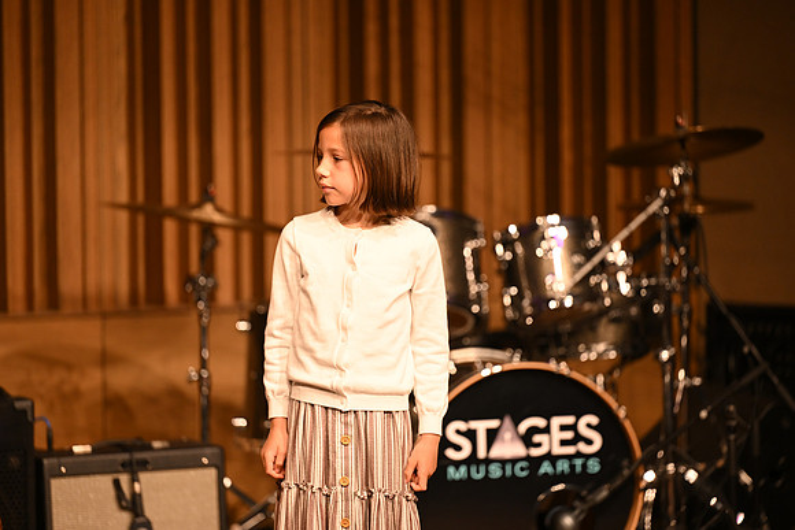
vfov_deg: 6.9
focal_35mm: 200
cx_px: 398
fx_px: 4417
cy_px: 265
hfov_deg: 10.3
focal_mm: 200
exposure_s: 1/250
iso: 1600
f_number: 2.8
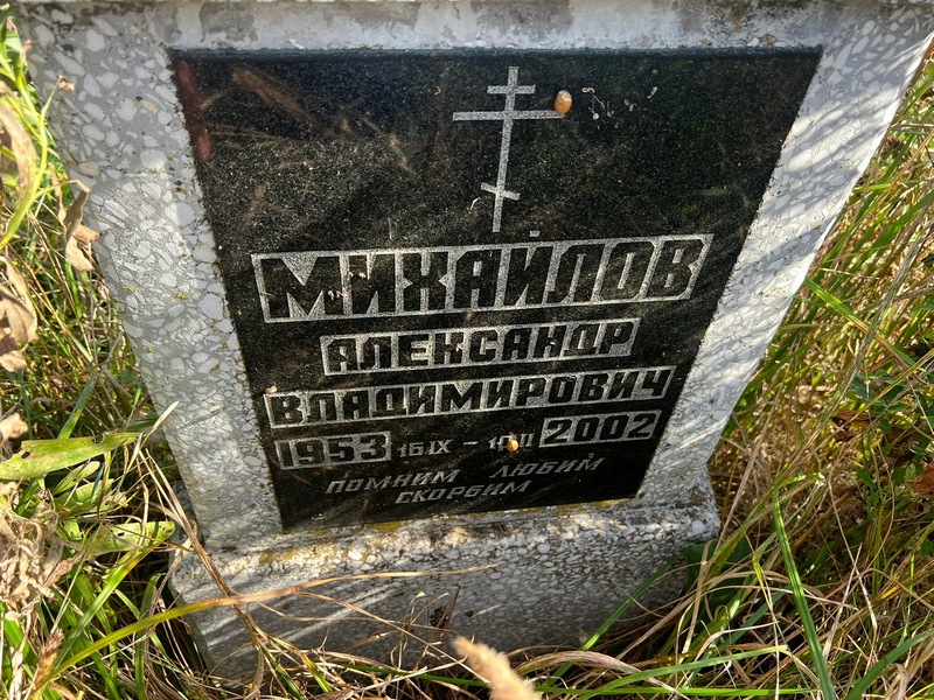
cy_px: 350
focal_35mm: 26
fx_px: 702
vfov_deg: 53.1
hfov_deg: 67.3
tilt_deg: -46.9
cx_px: 467
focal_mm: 5.7
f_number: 1.5
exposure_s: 1/322
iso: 50
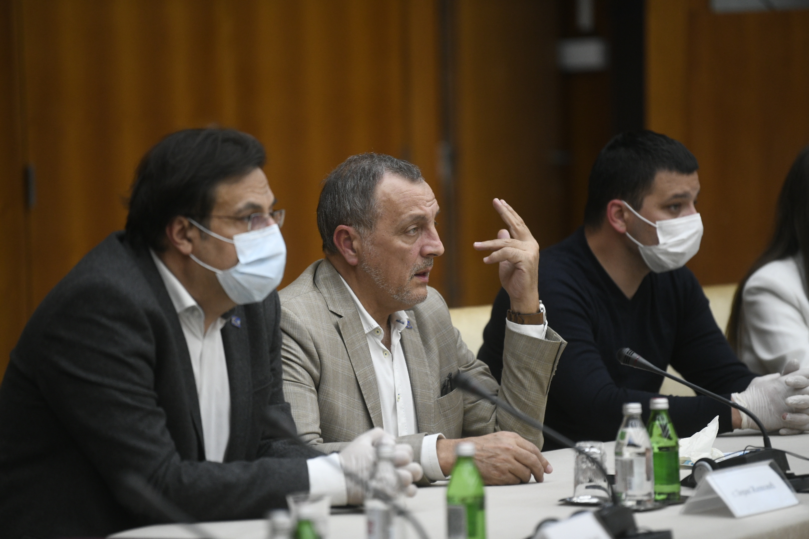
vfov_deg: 6.9
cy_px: 270
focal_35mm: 200
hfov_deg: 10.3
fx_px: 4494
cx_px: 404
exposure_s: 1/400
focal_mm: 200
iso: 2000
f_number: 2.8
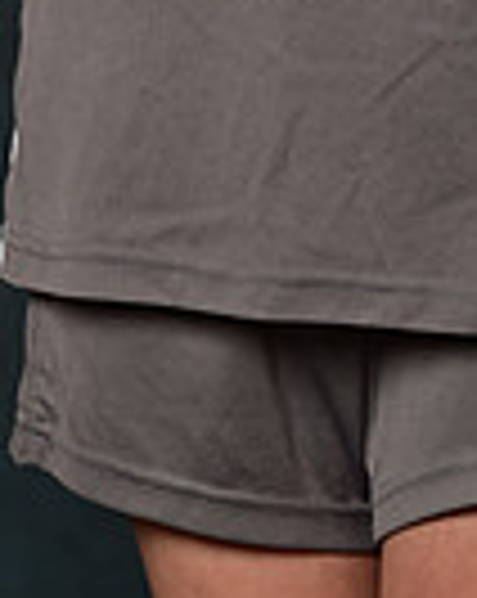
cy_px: -634
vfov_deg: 3.1
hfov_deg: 2.5
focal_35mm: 615
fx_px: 10878
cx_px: 322
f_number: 5
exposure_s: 1/250
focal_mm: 150
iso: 200
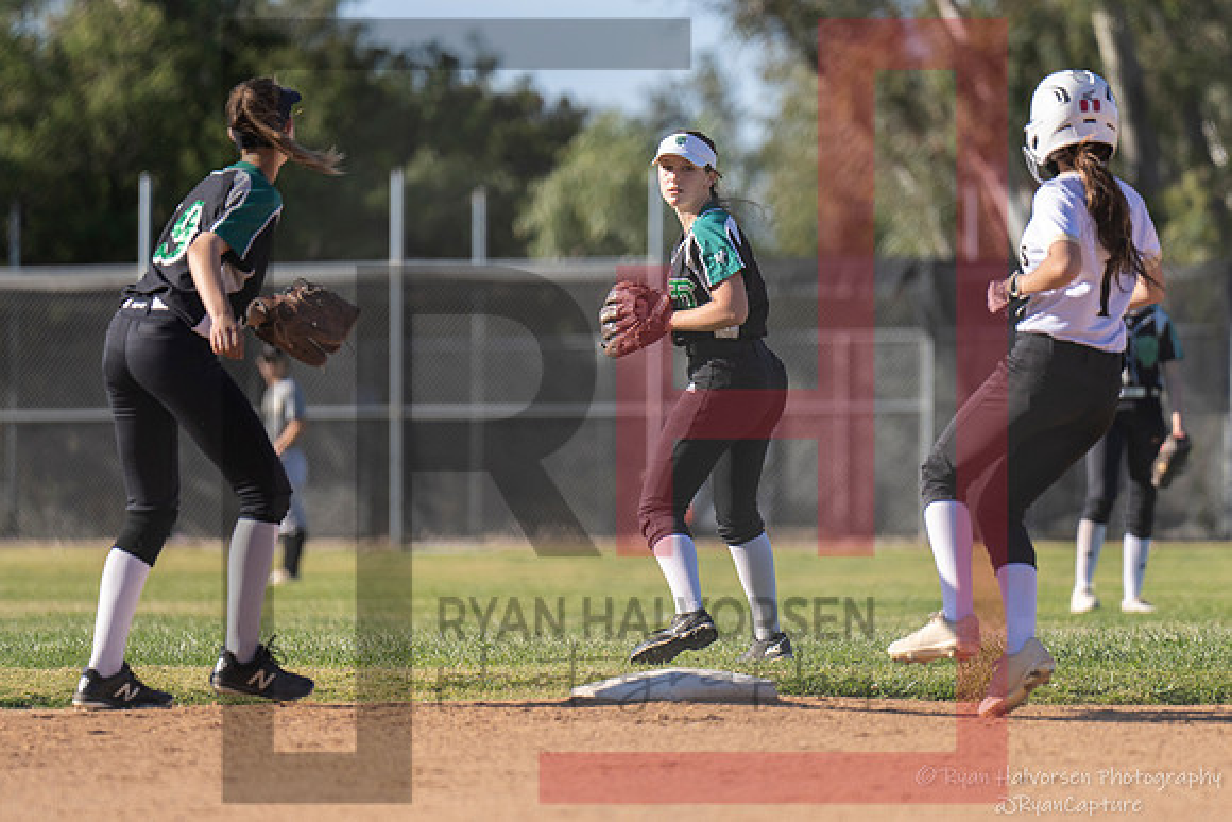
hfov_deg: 6.1
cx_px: 753
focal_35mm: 339
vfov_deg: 4.1
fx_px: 11596
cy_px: 351
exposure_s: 1/2500
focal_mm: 200
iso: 200
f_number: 2.8
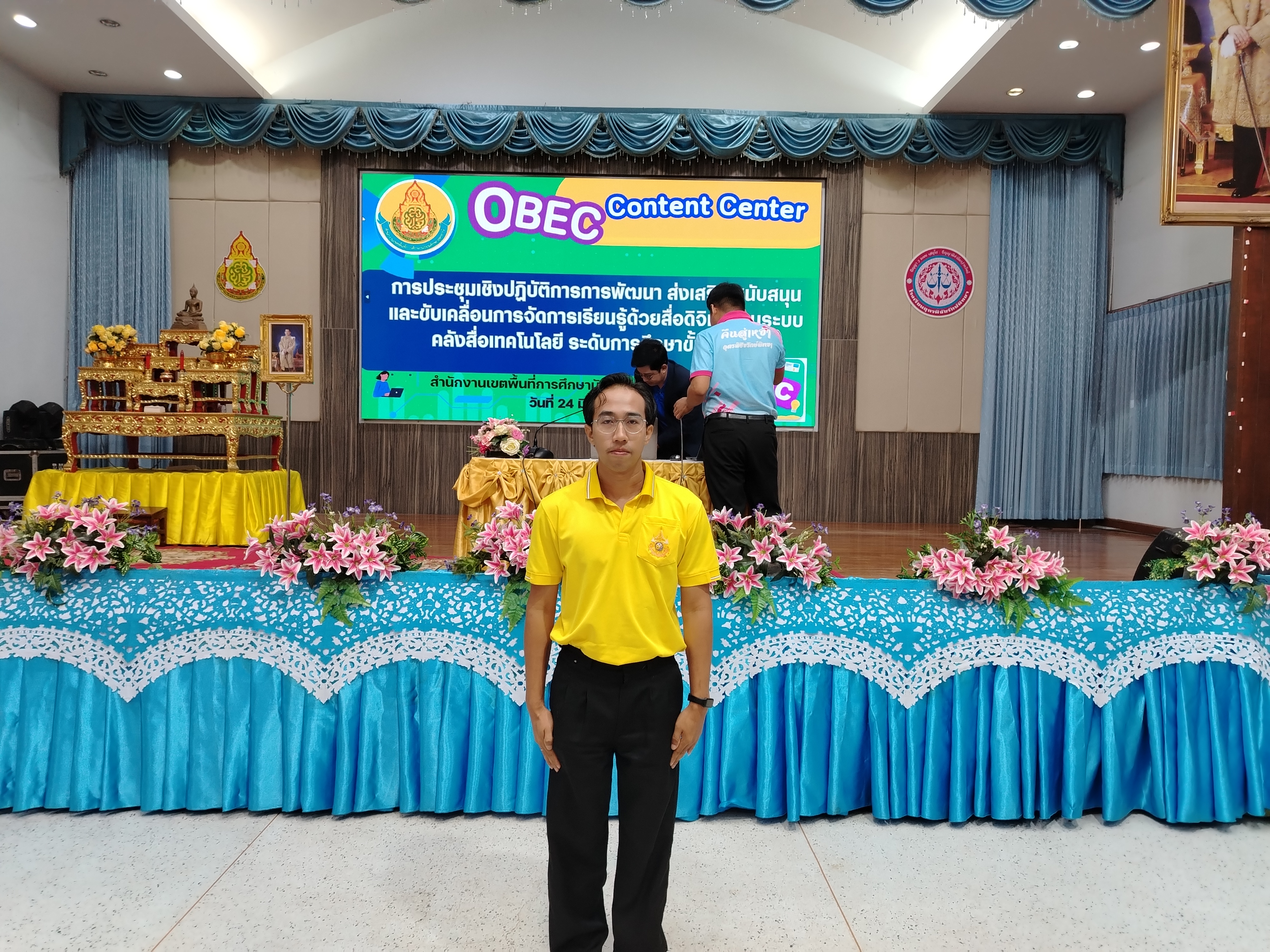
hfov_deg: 71.6
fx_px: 881
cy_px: 476
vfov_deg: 56.8
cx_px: 635
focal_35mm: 24
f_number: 1.75
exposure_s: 1/40
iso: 559
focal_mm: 5.25
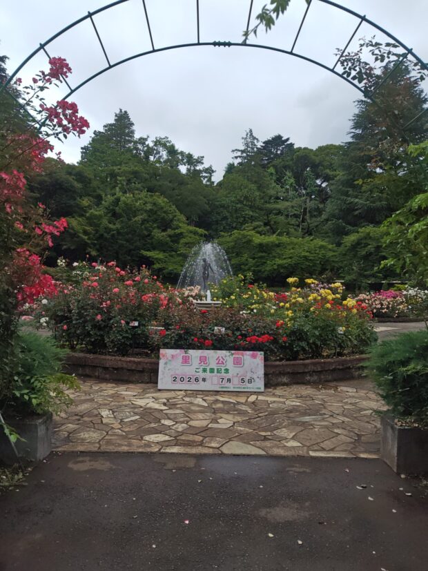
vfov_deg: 73.9
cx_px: 214
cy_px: 286
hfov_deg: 58.9
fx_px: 379
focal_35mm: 23
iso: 50
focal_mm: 5.56
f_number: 1.9
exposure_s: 1/873
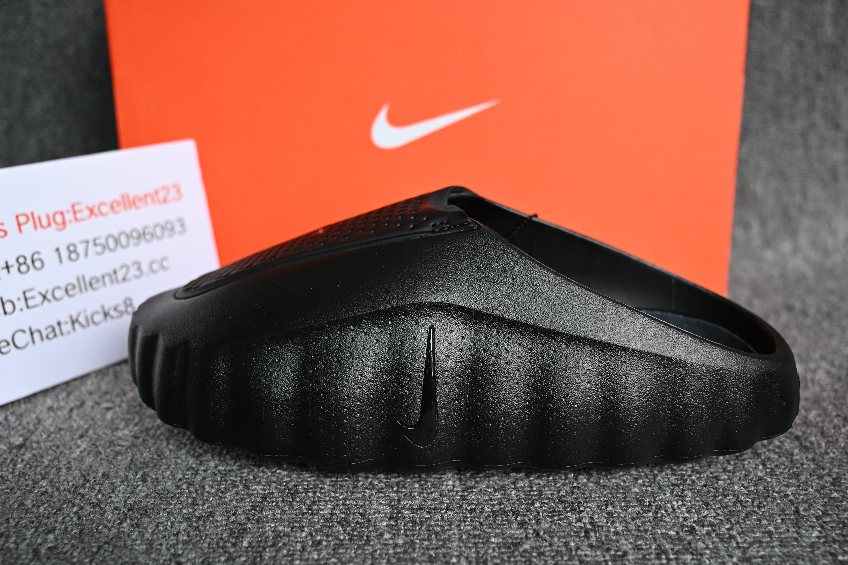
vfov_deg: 36.9
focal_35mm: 36
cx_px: 424
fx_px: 848
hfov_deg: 53.1
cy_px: 282
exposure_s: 1/125
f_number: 5
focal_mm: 36
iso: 400
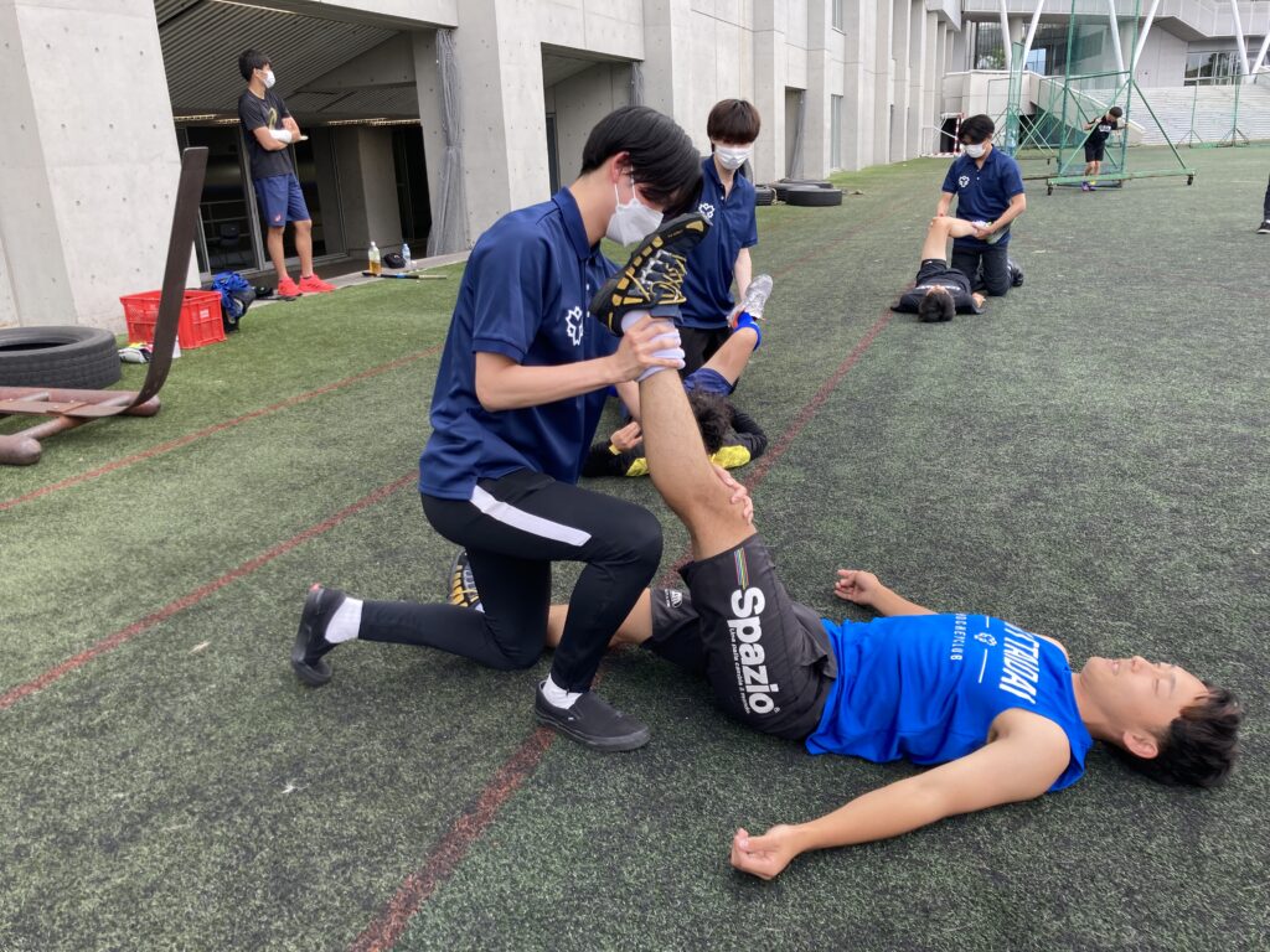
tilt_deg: -16.4
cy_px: 476
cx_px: 635
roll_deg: +2.8
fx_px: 1027
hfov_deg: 63.4
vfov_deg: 49.7
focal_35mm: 28
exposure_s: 1/122
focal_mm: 3.99
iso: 25
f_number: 1.8
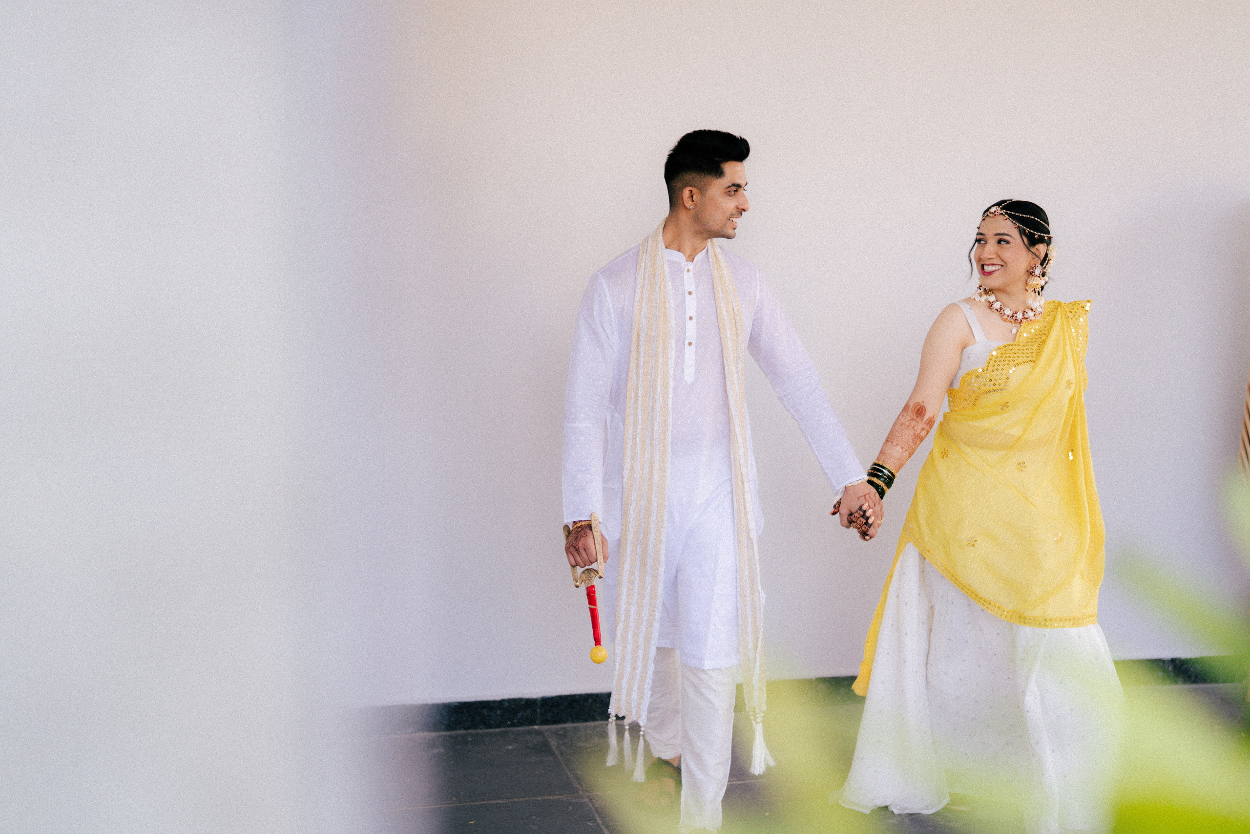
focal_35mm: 50
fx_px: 1736
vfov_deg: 27.0
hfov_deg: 39.6
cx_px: 625
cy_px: 417
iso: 400
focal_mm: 50
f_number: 1.4
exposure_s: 1/1600
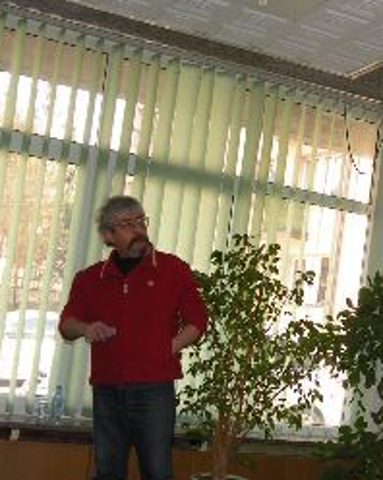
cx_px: 379
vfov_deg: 29.0
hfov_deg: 22.6
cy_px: 311
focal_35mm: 65
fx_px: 922
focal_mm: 5.8
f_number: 3.2
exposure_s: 1/52.1
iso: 64
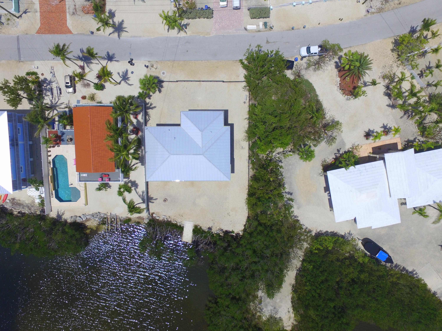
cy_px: 166
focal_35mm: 20
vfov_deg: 66.0
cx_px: 221
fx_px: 255
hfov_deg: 81.7
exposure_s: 1/2283
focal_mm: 3.61
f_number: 2.8
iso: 100
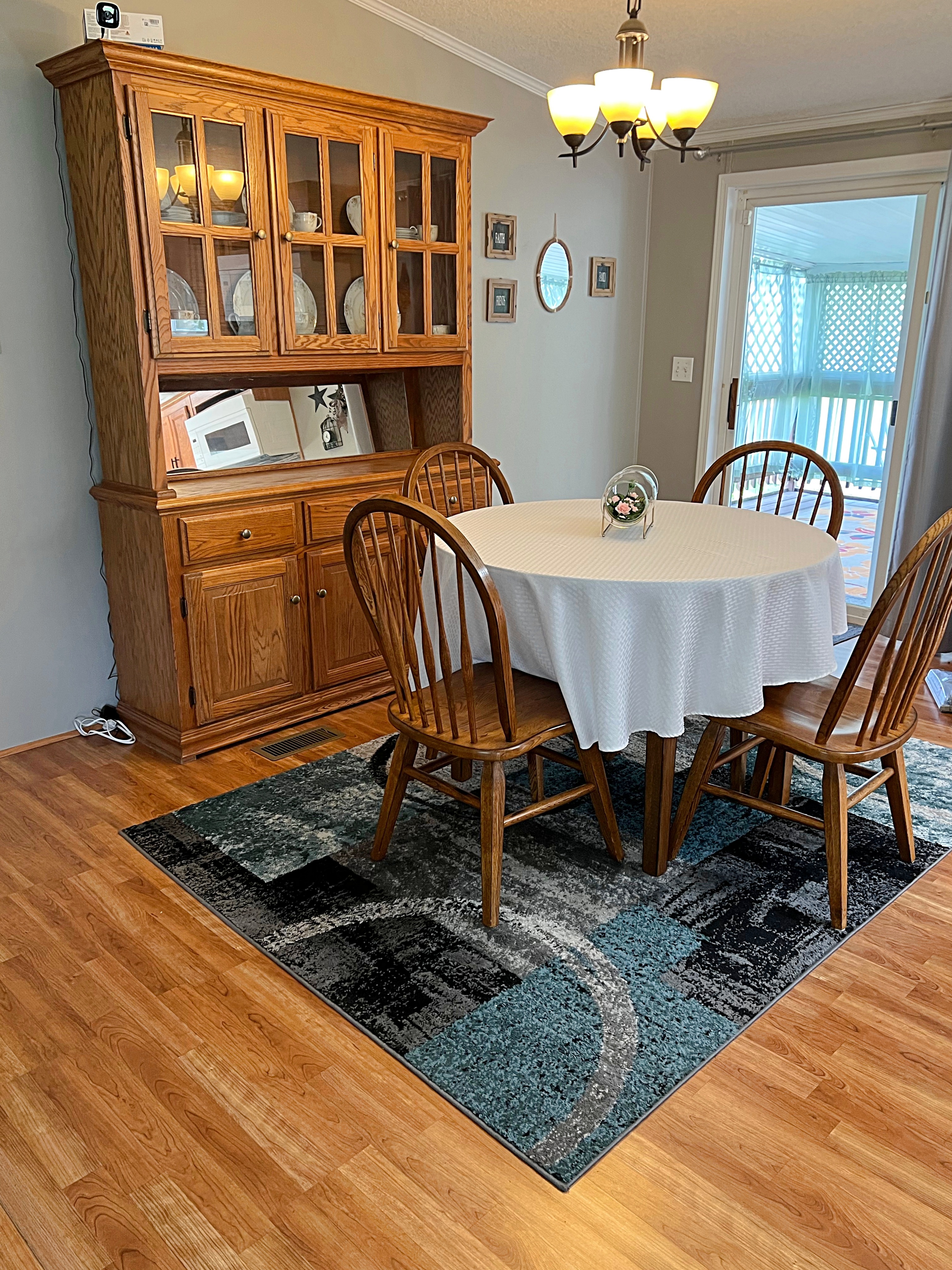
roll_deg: +1.3
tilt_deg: -16.1
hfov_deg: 53.1
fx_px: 953
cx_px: 476
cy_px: 635
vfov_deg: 67.3
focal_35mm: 26
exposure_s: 1/60
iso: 160
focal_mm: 5.7
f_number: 1.5
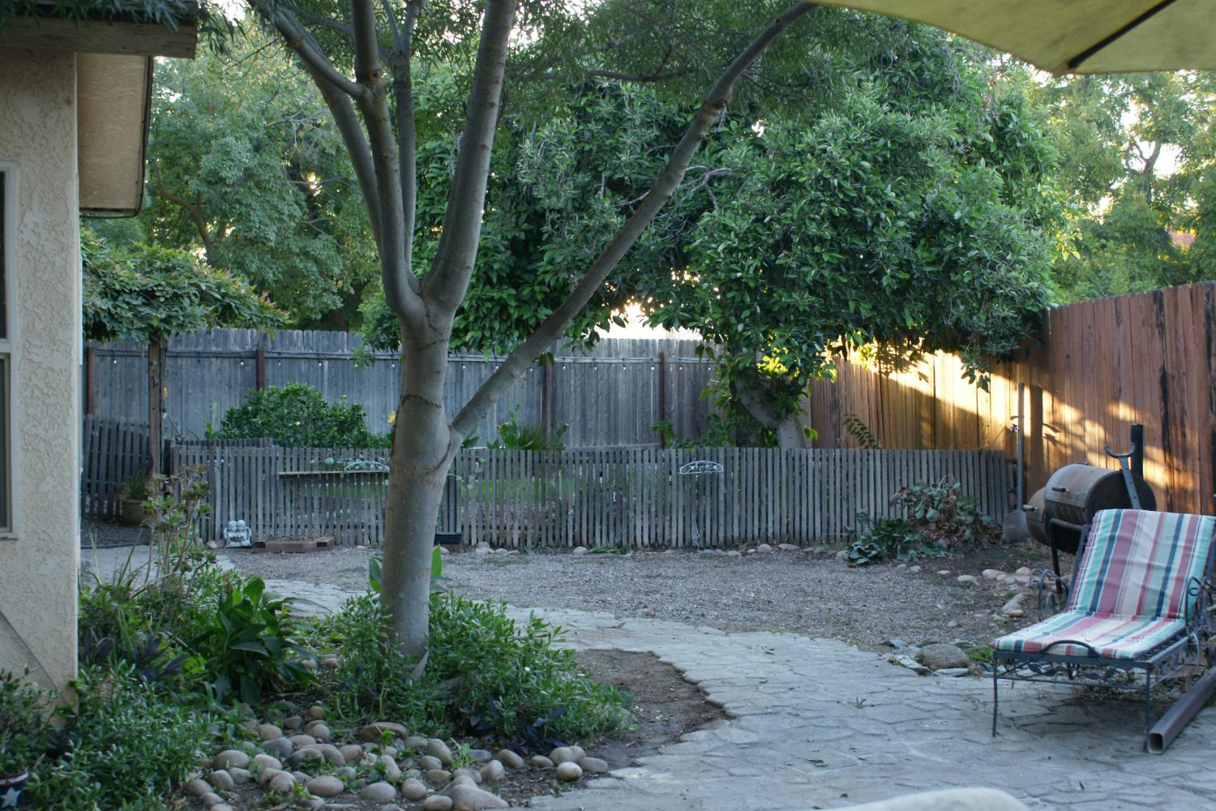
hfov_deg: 43.6
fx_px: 1520
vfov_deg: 29.9
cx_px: 608
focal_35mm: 45
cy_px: 406
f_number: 5.6
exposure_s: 1/50
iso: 320
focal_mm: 30
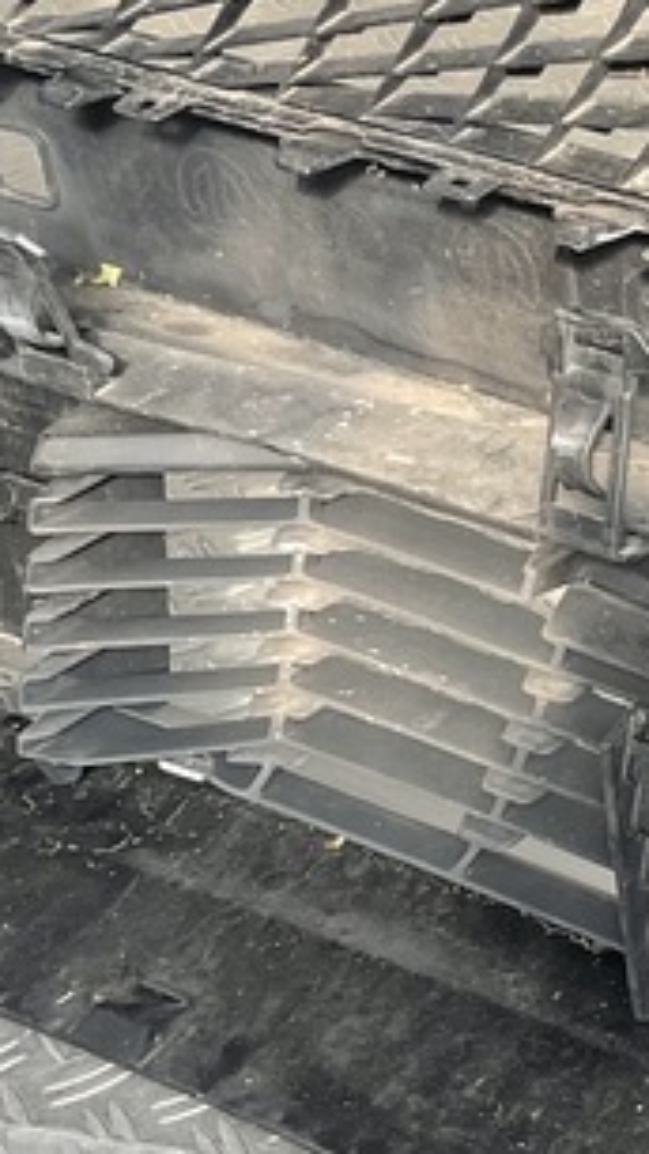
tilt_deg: -35.4
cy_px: 498
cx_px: 974
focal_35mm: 104
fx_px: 3183
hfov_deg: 11.2
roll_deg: +1.5
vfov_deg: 20.5
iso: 16
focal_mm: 3
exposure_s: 1/147
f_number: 1.8
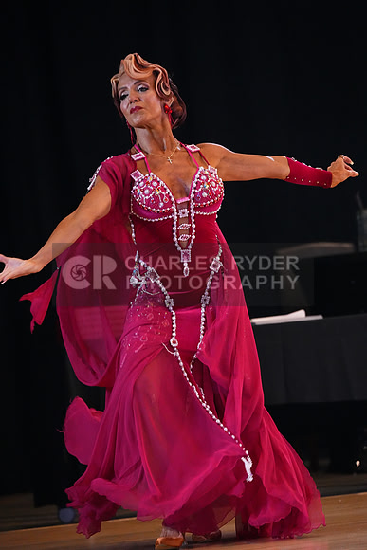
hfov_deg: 7.0
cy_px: 275
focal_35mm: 197
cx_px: 184
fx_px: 3010
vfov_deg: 10.4
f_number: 5
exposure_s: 1/400
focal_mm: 197
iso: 12800
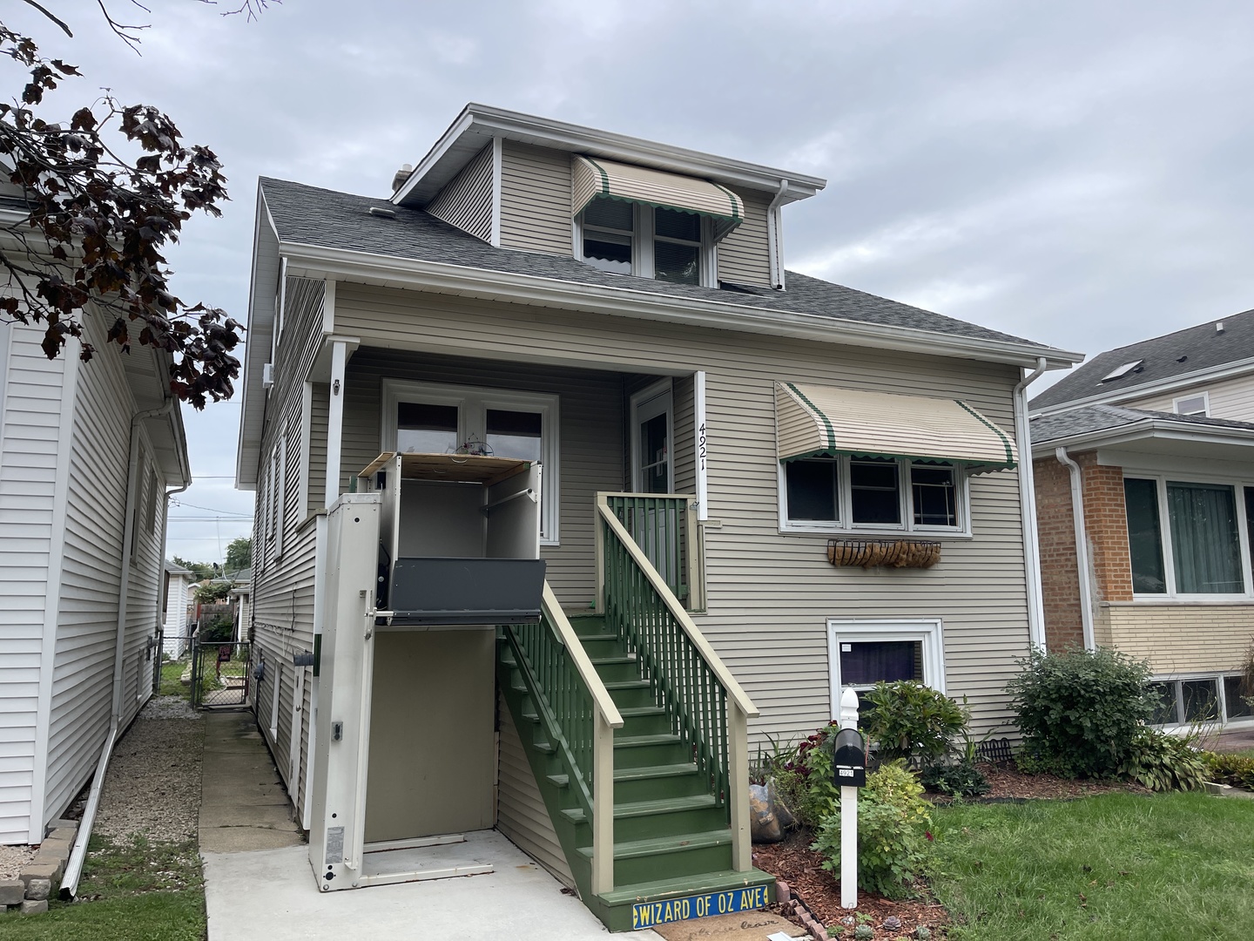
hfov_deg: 69.4
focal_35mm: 25
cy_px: 470
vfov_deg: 54.9
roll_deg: +0.5
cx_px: 627
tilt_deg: +5.9
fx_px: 906
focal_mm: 5.1
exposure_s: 1/1212
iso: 32
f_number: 1.6
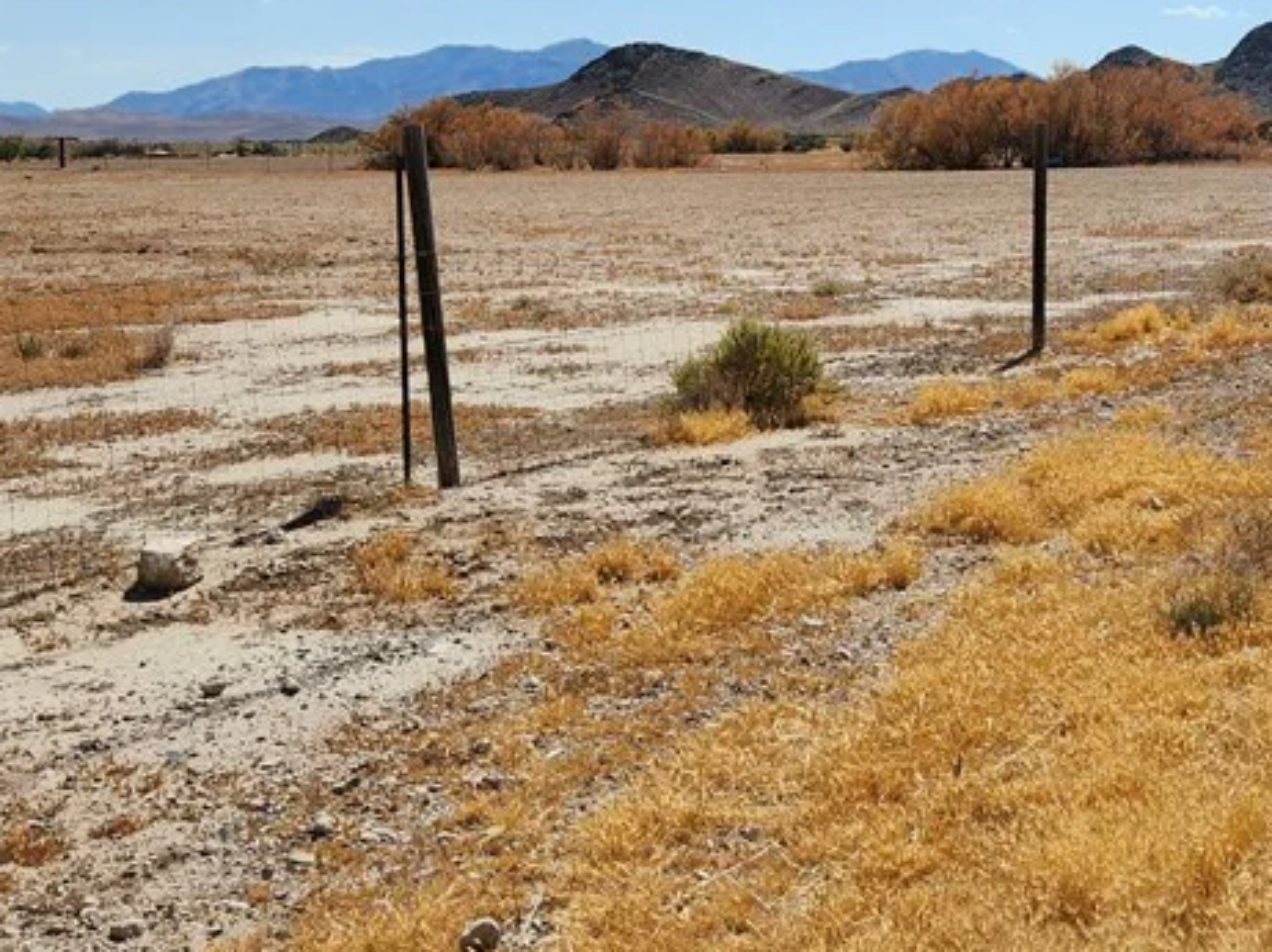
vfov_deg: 28.2
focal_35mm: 51
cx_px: 906
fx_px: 1873
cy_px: 267
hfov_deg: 36.9
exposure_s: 1/3018
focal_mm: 5.4
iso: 20
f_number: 1.8
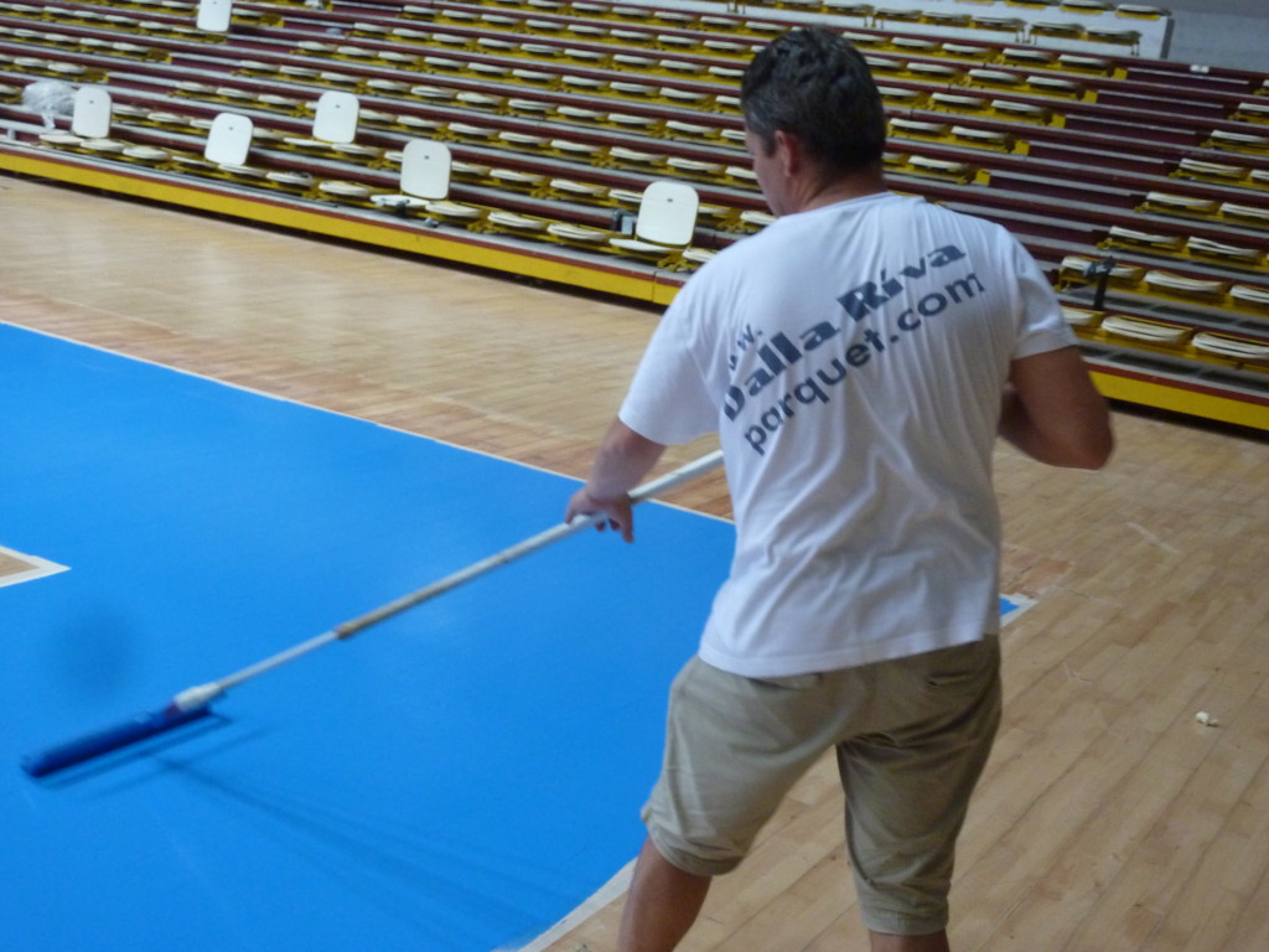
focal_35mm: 45
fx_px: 1650
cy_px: 476
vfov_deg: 32.2
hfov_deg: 42.1
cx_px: 634
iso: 400
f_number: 3.7
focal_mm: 7.3
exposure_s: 1/60
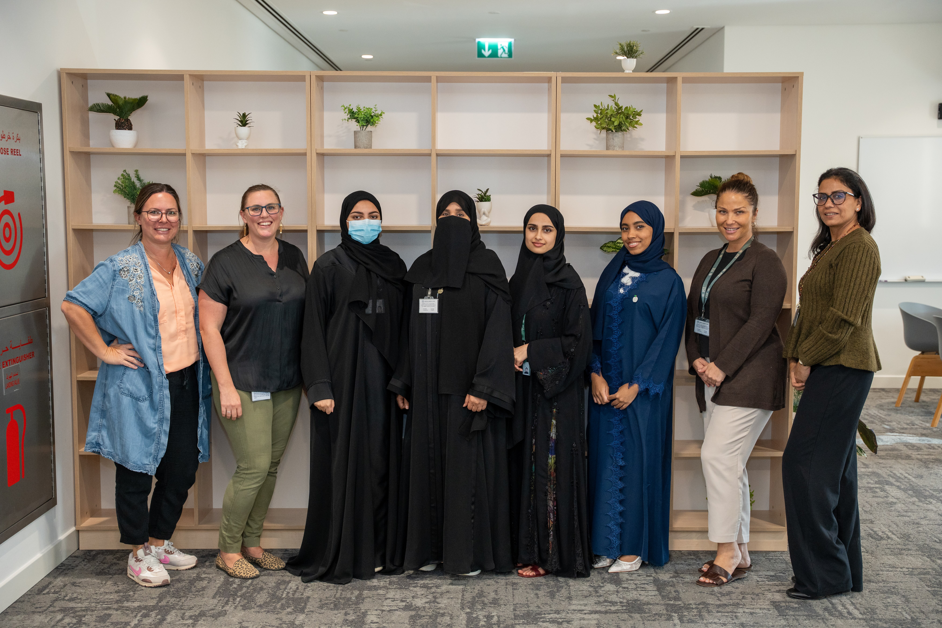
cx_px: 471
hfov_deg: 44.9
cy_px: 314
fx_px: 1141
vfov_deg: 30.8
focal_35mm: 44
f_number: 3.5
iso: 2000
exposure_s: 1/200
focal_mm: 43.6
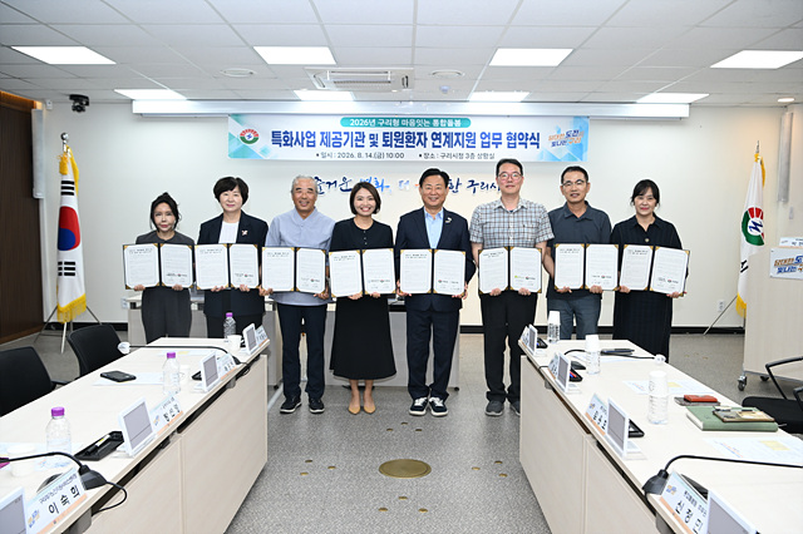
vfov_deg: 41.1
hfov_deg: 58.7
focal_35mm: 32
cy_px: 267
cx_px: 402
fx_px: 713
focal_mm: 32
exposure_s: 1/125
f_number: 5.6
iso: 640
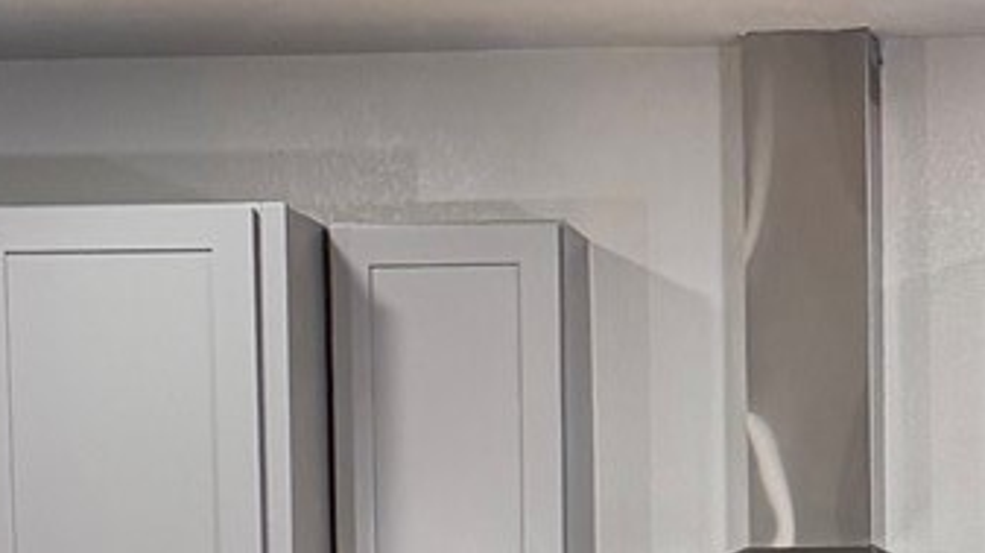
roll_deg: -0.1
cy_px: 977
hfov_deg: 13.4
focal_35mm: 159
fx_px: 4150
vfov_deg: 7.4
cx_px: 851
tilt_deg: -3.4
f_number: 1.78
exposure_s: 1/60
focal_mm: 6.76
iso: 250
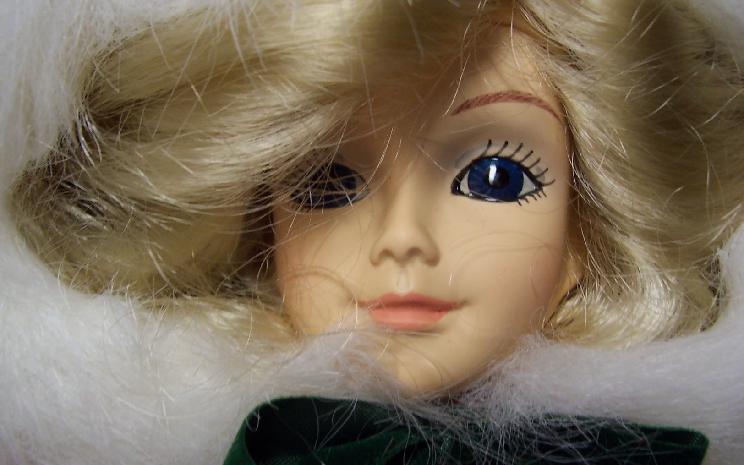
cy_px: 253
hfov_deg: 49.3
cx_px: 377
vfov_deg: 32.0
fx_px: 811
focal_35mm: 40
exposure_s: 1/45
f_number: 2.8
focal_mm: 5.6
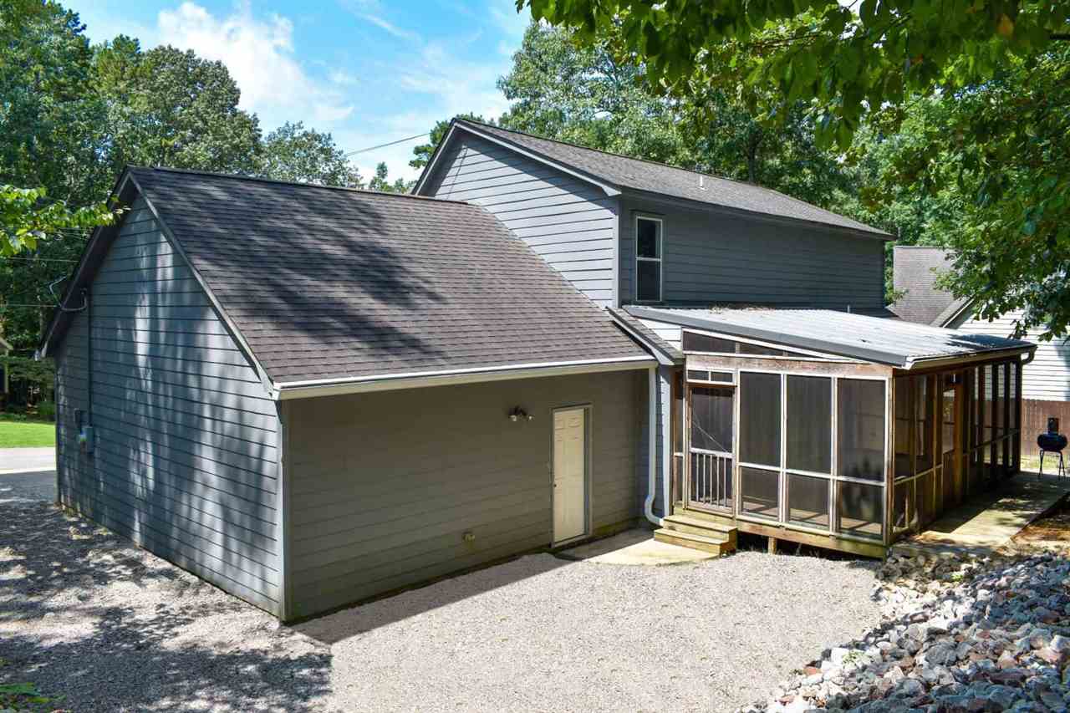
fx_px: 802
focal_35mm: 27
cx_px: 535
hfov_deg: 67.4
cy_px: 356
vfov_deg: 47.9
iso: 200
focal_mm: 18
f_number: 8
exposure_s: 1/250
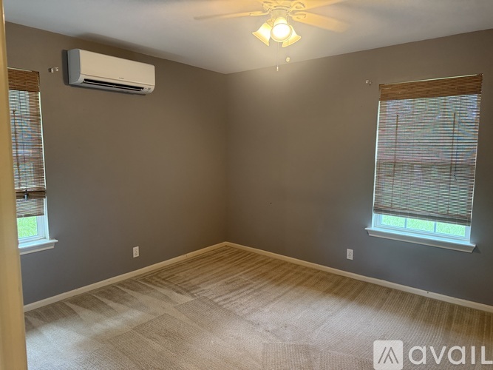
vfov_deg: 56.8
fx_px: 342
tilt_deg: -6.0
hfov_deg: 71.6
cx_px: 246
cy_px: 185
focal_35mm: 24
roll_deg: -0.6
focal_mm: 6.76
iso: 250
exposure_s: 1/60
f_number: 1.78
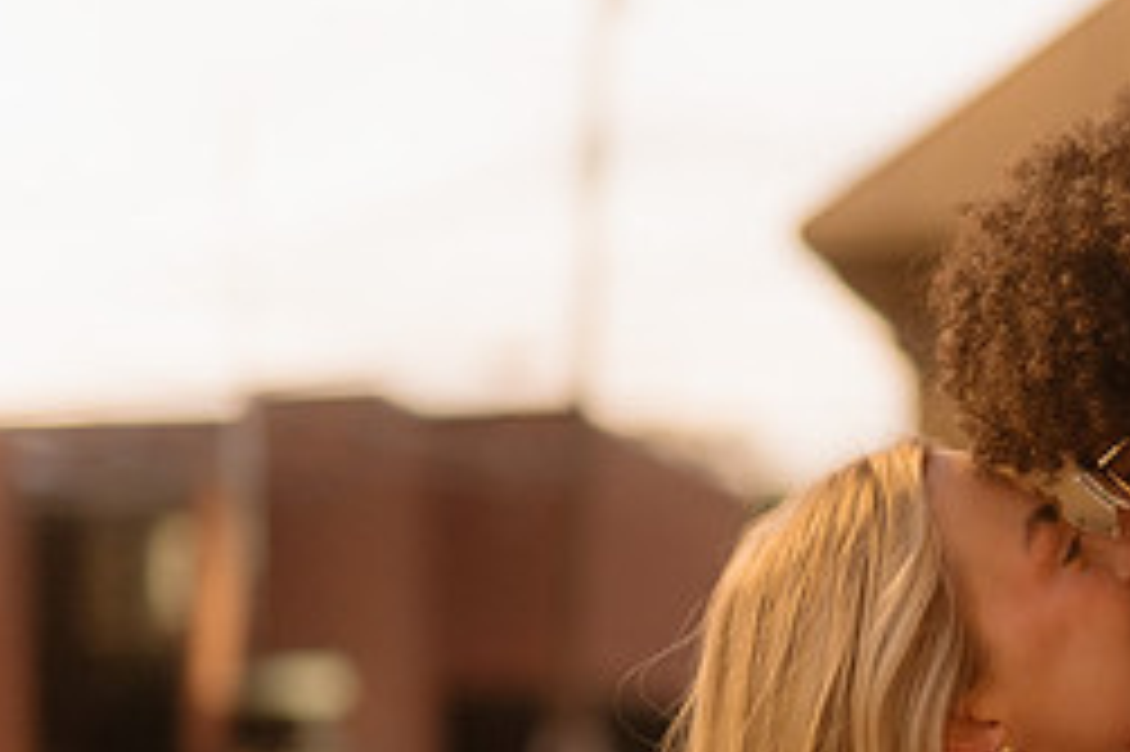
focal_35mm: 126
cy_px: 674
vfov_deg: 10.8
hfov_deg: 16.0
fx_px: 3952
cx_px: 1085
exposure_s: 1/125
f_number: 1.4
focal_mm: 50
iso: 1000
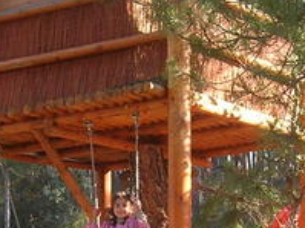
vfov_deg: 11.5
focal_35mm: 128
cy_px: 178
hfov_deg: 15.4
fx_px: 1127
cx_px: 113
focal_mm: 5.7
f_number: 4.9
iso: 50
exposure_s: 1/39.2
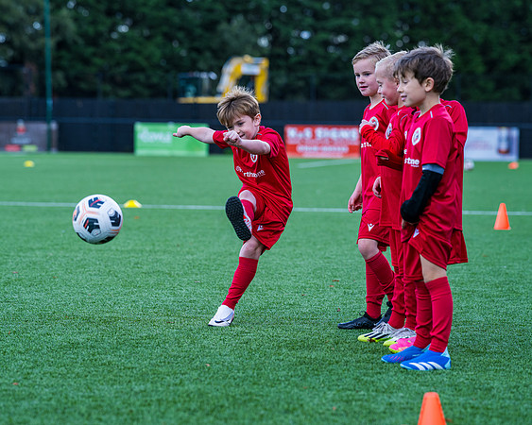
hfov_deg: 12.1
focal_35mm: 159
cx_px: 226
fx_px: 2507
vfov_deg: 9.7
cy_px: 215
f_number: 4
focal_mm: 135
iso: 400
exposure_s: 1/800
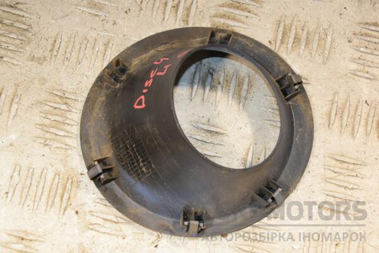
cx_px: 190
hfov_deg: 23.4
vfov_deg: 15.7
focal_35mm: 87
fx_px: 916
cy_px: 126
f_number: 5.6
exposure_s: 1/200
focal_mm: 58
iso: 800
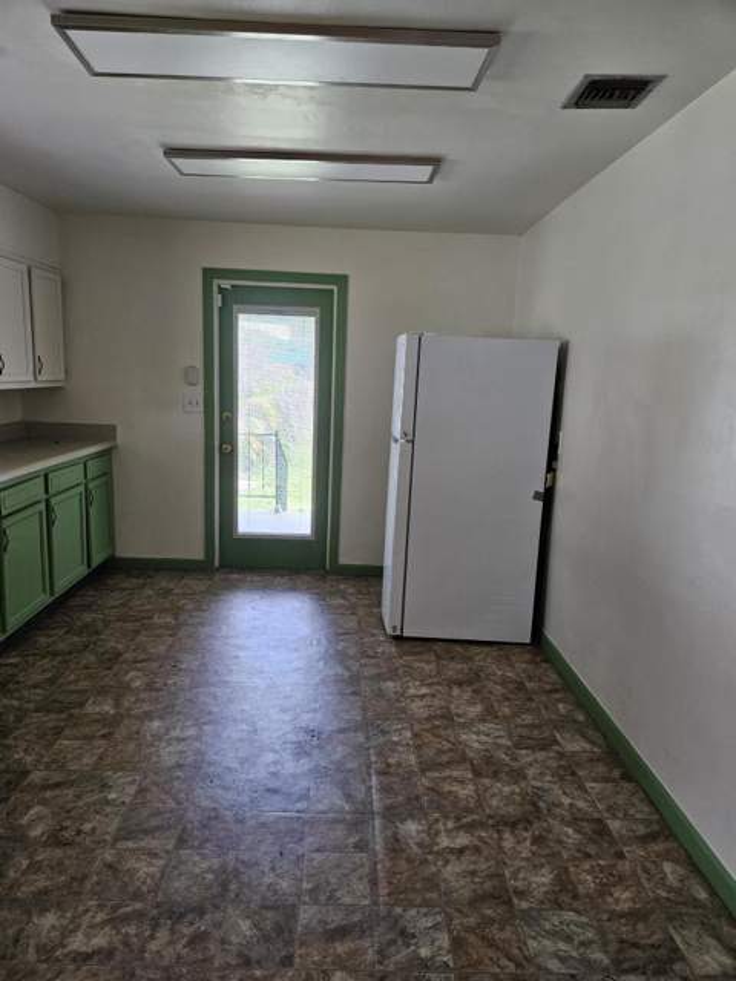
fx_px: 652
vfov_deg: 73.9
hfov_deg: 58.9
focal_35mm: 23
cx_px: 368
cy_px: 490
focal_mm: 5.4
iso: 250
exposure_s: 1/120
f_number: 1.8
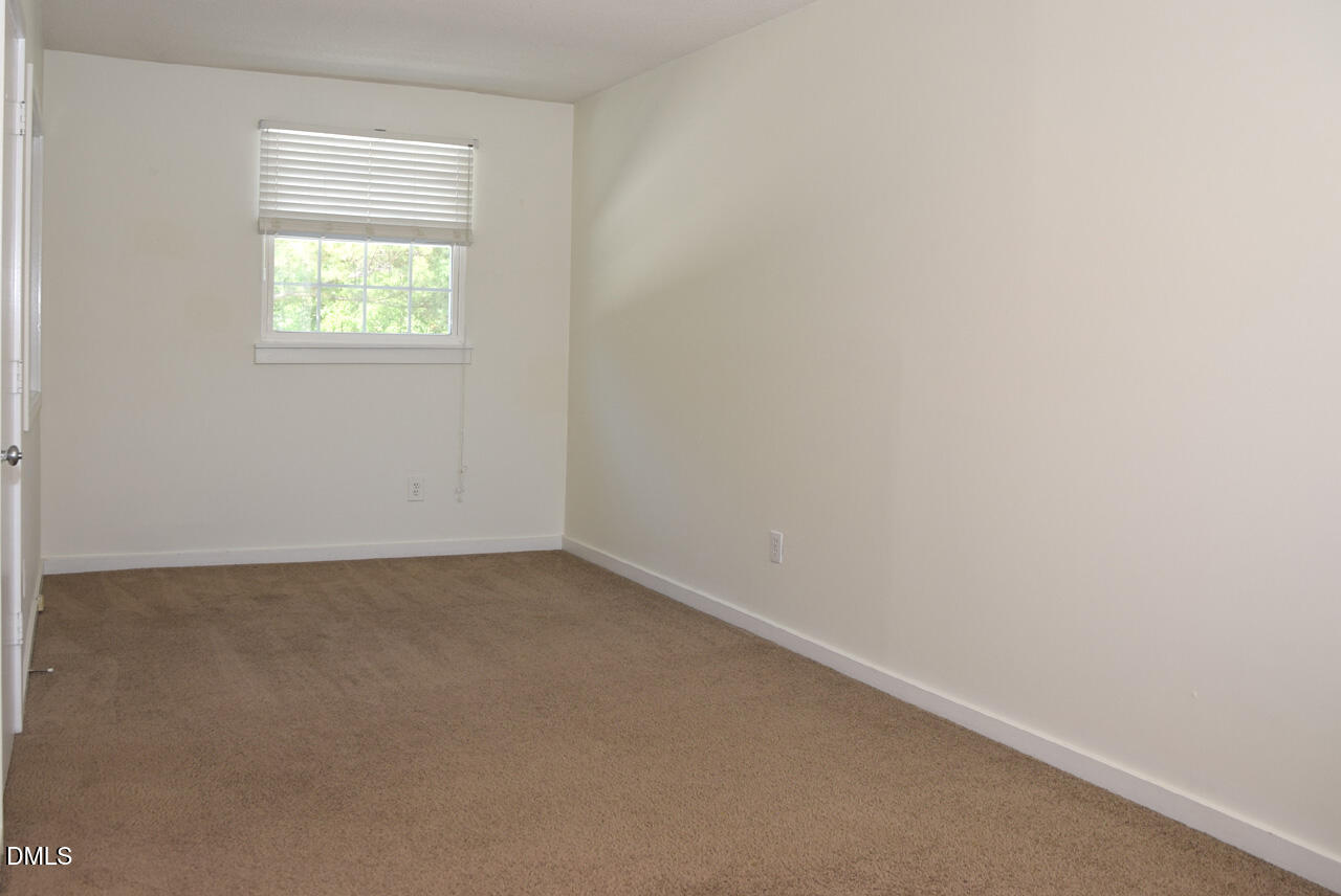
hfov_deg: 70.4
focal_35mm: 26
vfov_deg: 50.5
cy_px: 448
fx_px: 951
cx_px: 670
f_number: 4.5
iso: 400
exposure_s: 1/80
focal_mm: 17
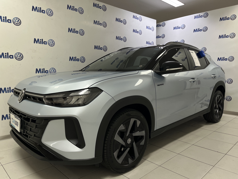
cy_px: 90
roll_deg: +0.1
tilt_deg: -6.3
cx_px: 119
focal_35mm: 26
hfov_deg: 67.3
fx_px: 179
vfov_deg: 53.1
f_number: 1.6
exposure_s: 1/60
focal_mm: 5.1
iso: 80
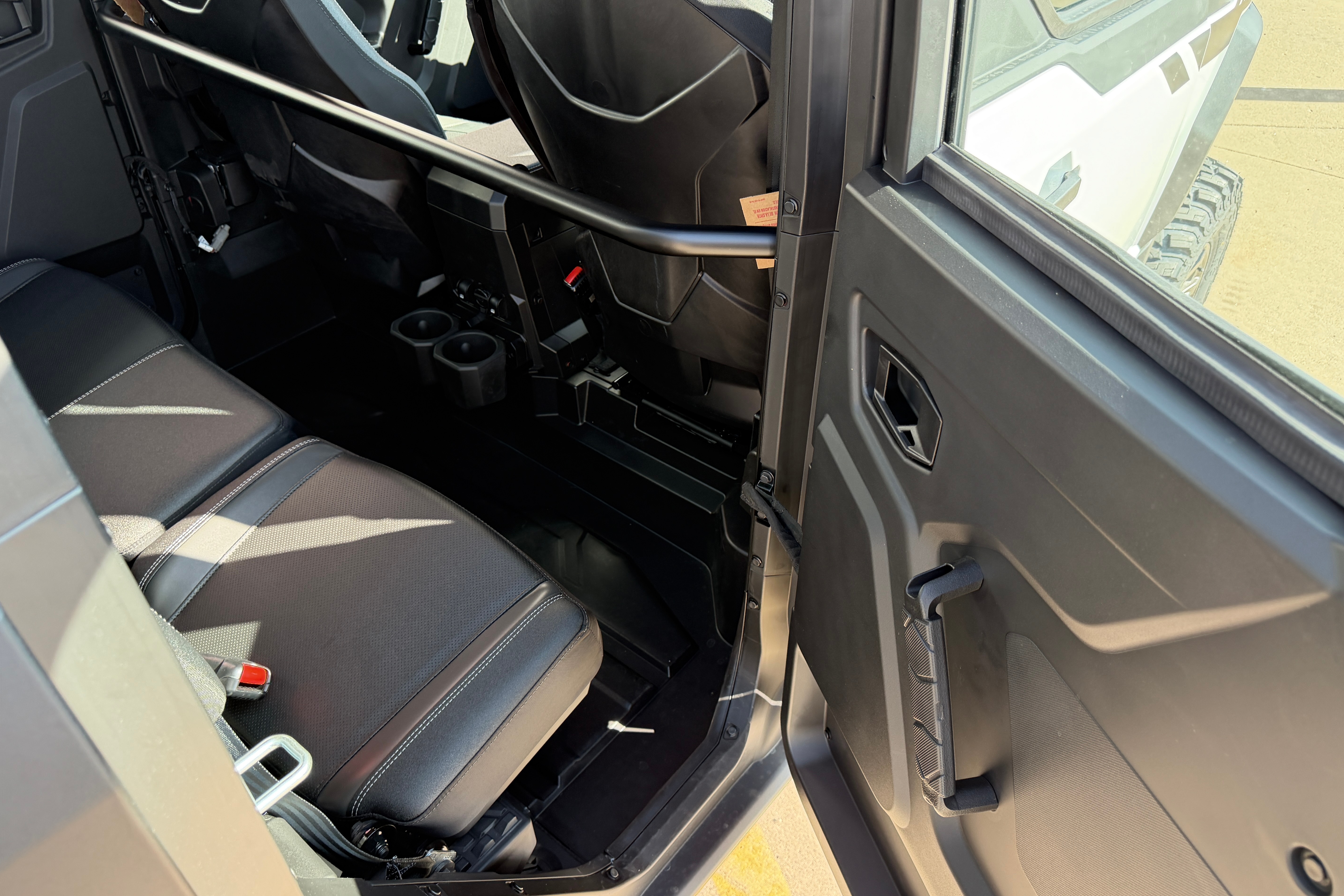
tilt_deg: -40.2
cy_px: 460
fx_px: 933
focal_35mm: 25
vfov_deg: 51.3
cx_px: 671
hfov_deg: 71.5
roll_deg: +1.2
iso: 200
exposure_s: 1/234
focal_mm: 6.76
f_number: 1.78
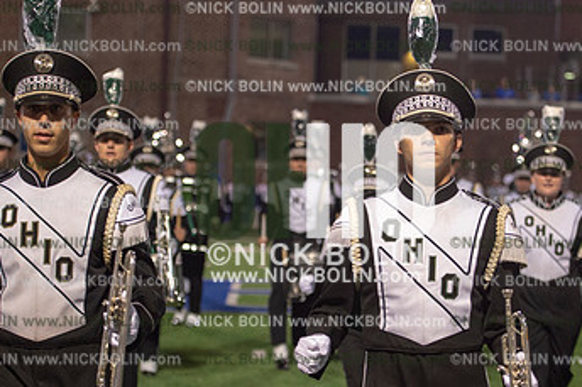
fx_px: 1907
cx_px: 315
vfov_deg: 11.6
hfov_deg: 17.4
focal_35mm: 118
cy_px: 203
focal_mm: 70
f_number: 2.8
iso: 4000
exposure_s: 1/500
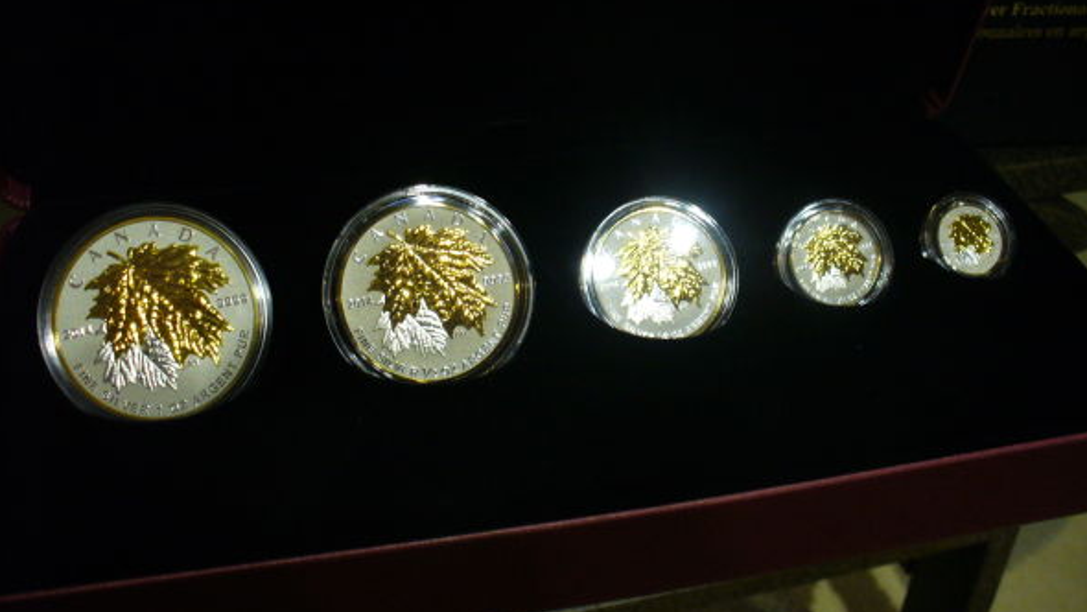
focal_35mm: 41
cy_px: 271
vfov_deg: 29.0
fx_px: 1182
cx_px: 549
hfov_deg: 49.4
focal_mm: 6.1
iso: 200
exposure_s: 1/8
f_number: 2.8
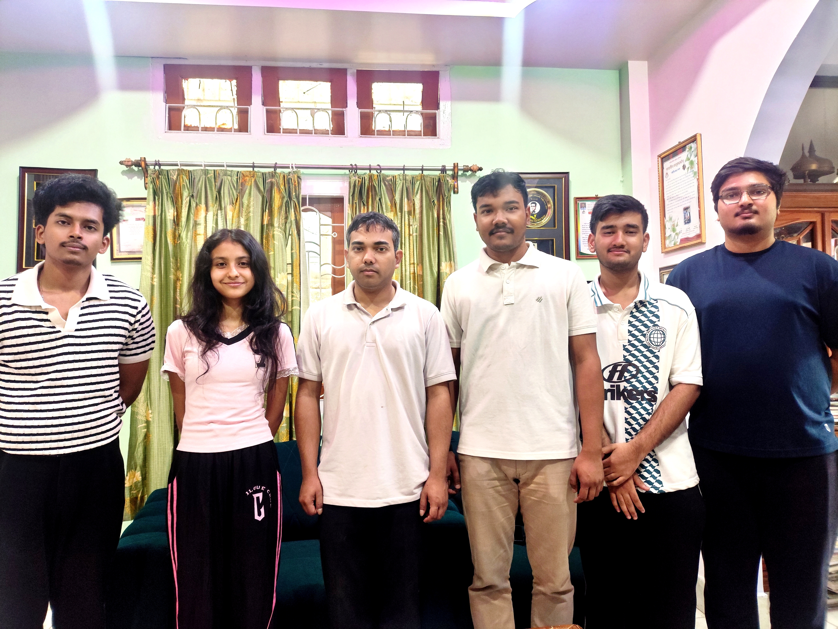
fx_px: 605
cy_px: 314
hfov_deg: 69.4
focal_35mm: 25
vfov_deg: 54.9
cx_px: 419
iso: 200
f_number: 1.79
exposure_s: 1/20
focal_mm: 4.71
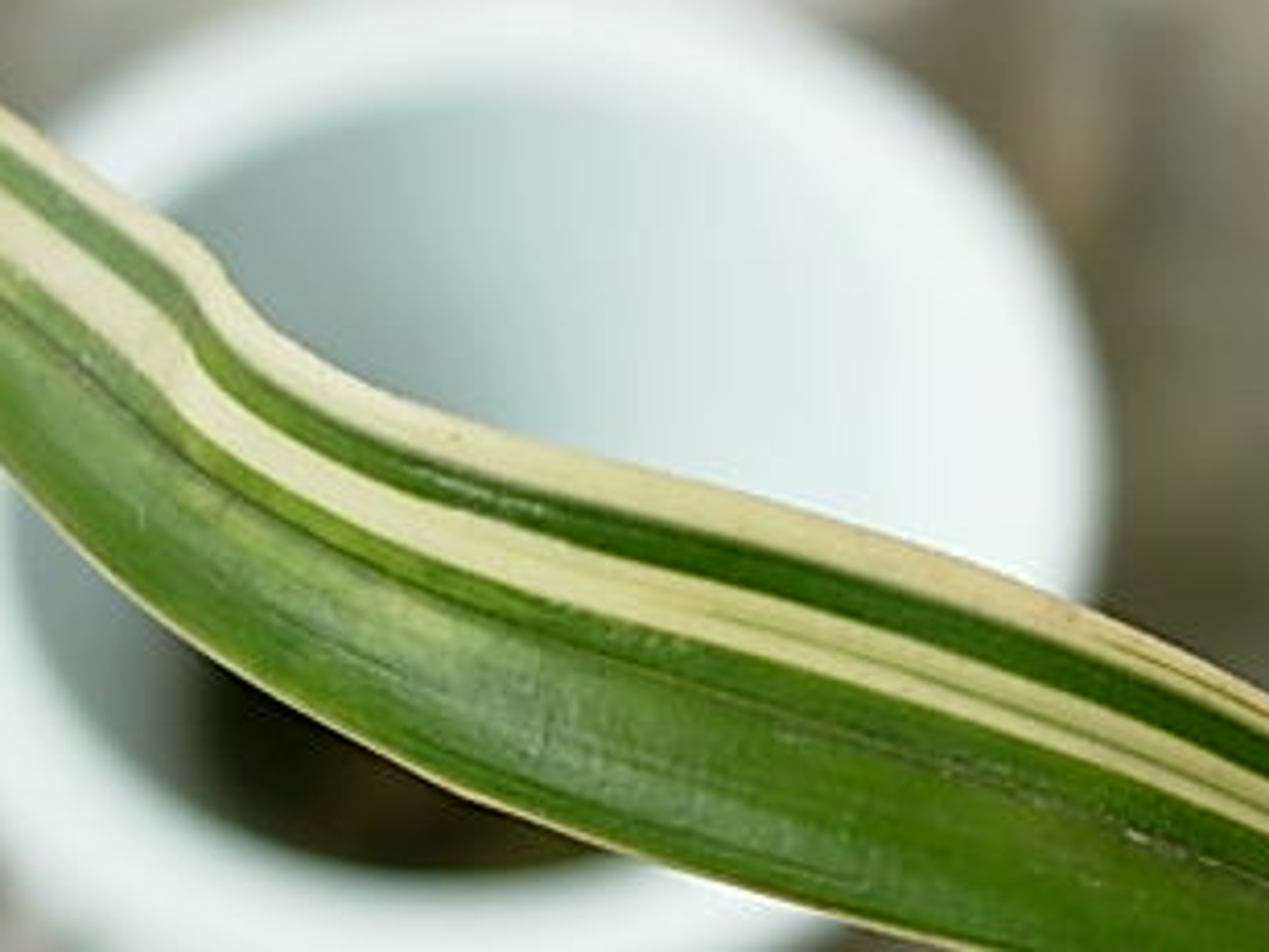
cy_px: 655
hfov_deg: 24.3
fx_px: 2896
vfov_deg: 18.6
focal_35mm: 79
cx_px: 1034
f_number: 2.8
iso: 79
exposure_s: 1/483
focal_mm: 7.8
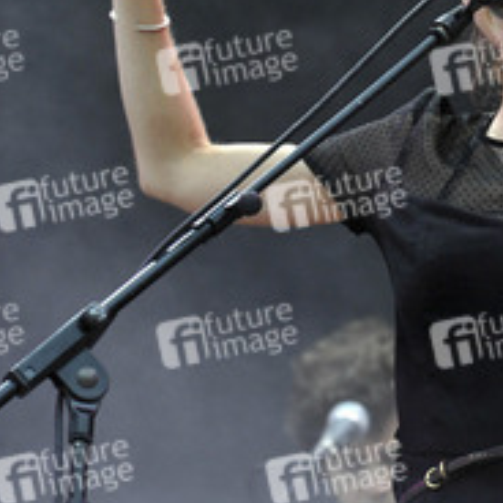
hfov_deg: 6.0
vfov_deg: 6.0
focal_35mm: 291
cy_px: 131
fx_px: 4784
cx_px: 536
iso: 1600
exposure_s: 1/200
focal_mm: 140
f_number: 4.5
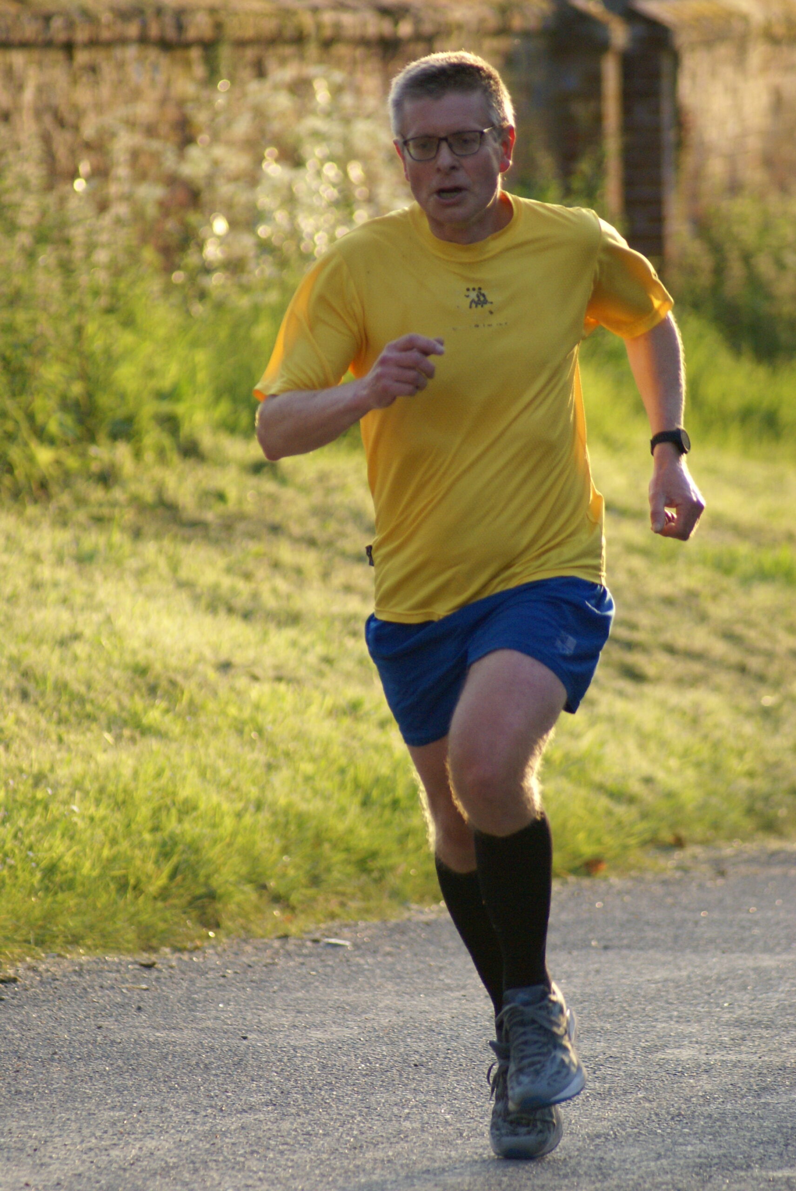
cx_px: 398
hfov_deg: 3.7
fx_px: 12415
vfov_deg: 5.5
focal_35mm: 375
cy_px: 596
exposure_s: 1/500
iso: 640
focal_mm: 250
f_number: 5.6
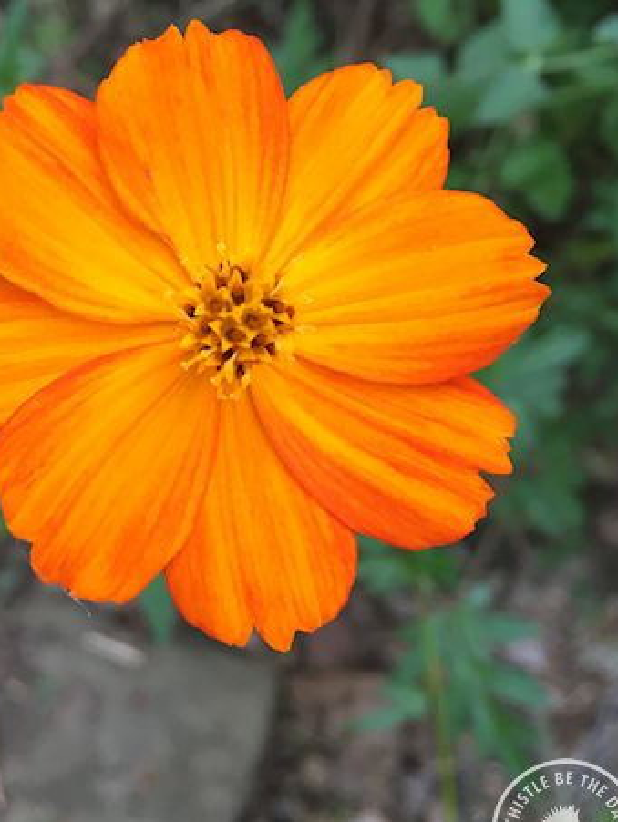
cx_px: 208
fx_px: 1022
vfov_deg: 43.6
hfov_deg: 33.4
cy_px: 333
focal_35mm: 43
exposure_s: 1/30
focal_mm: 4.15
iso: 50
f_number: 2.2
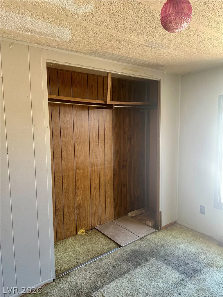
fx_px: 206
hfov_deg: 56.8
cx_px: 112
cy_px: 148
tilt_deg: -5.7
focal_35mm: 24
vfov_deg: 71.6
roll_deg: -0.2
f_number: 1.78
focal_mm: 6.86
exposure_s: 1/121
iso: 125
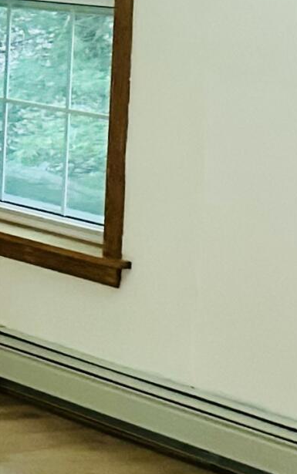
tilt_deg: -1.2
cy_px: -32
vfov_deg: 16.4
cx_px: -487
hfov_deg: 9.2
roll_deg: -1.7
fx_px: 1604
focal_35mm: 124
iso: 800
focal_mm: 6.86
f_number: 1.78
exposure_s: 1/30
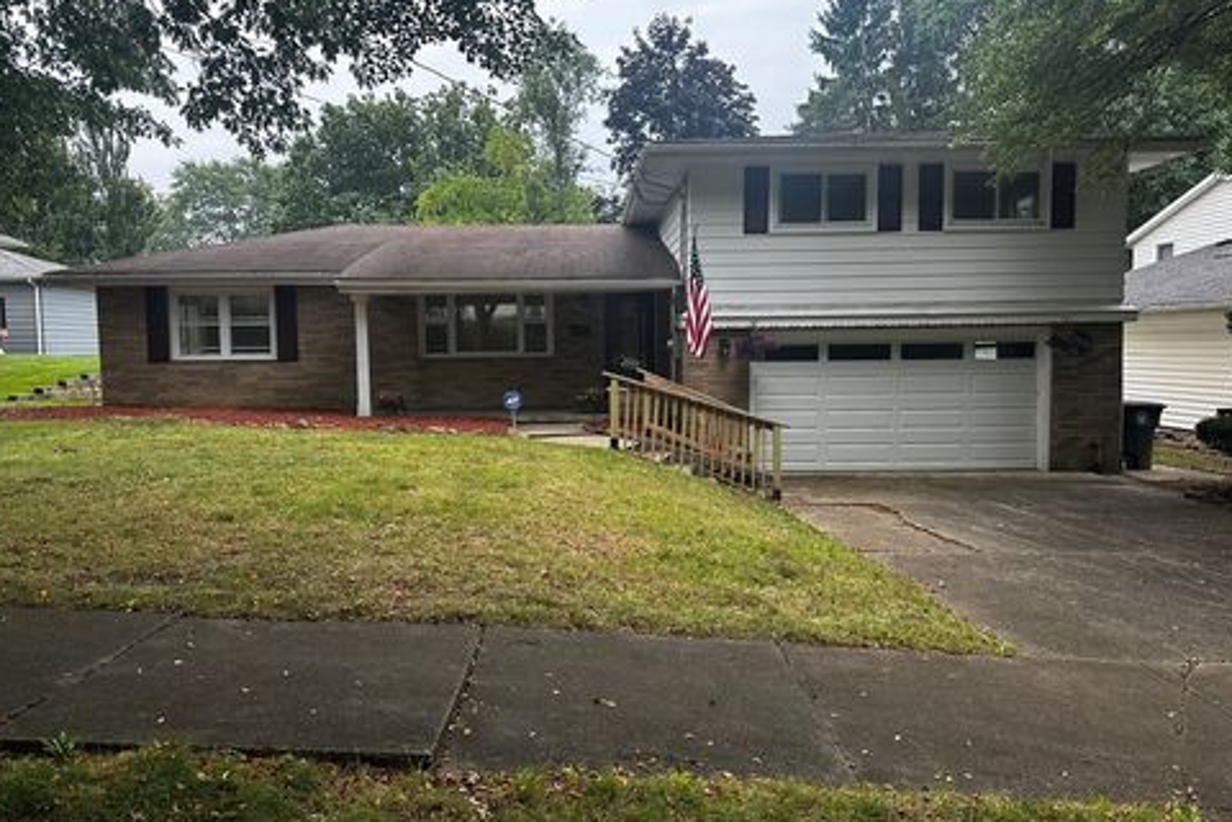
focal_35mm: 26
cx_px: 611
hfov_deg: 69.4
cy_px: 405
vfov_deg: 49.6
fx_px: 890
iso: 80
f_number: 1.78
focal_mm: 6.86
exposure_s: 1/330
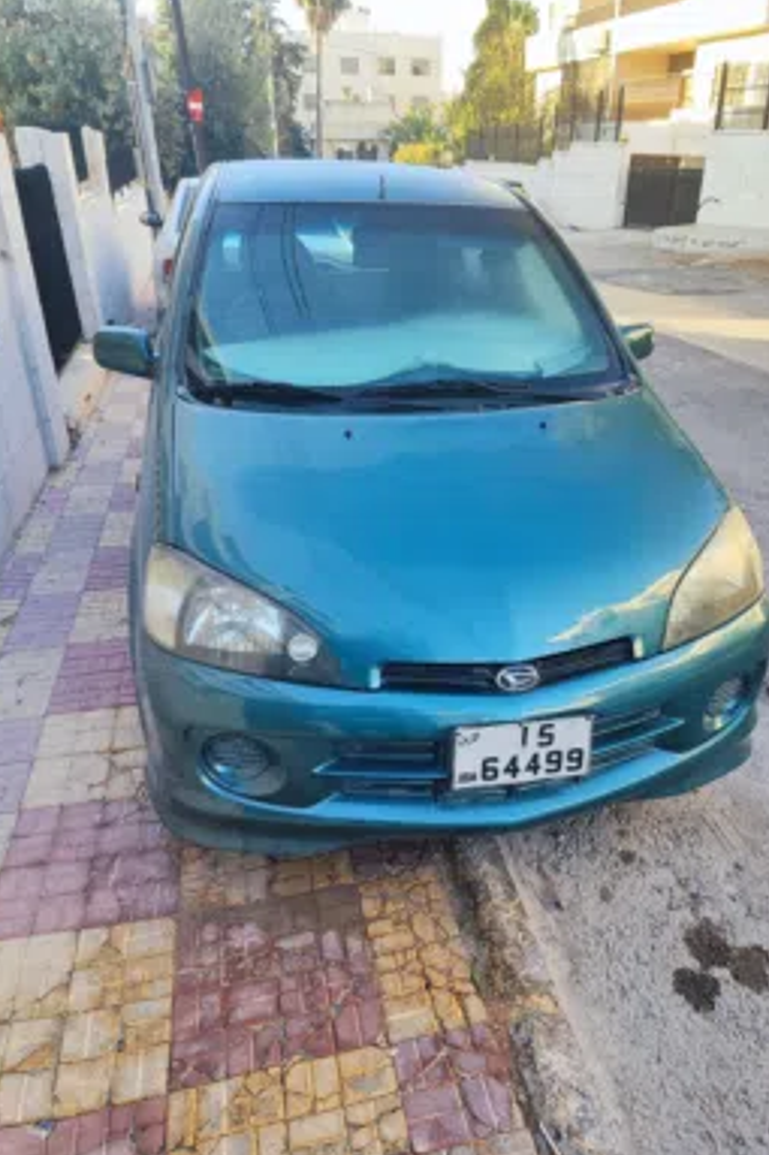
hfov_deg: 51.1
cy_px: 561
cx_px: 431
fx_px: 802
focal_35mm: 25
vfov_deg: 71.5
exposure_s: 1/449
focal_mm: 5.4
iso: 50
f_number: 1.8
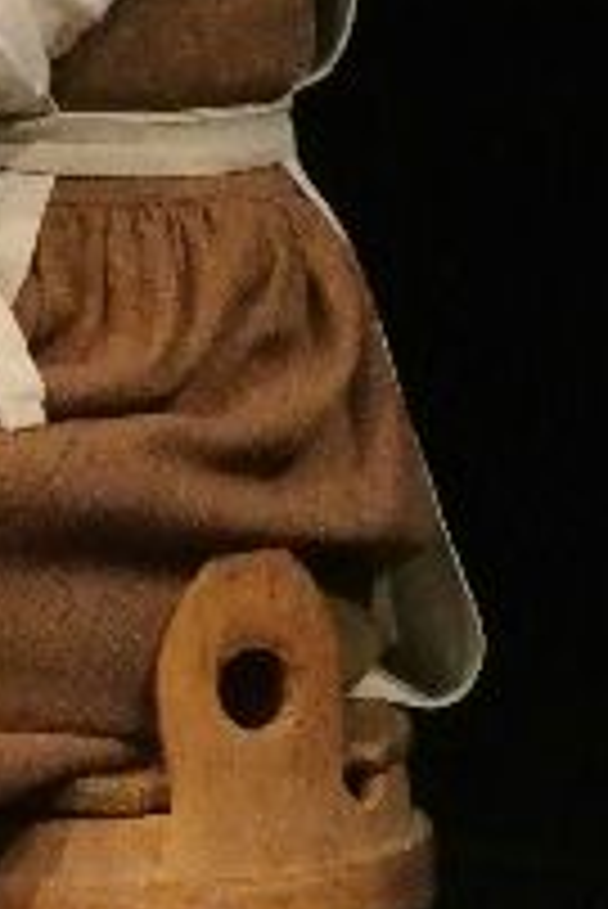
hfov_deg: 1.9
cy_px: 94
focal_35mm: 710
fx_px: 17955
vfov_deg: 2.9
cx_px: -489
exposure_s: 1/100
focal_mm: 66.4
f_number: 6.3
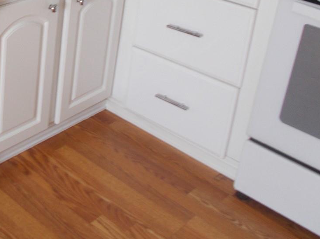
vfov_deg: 24.3
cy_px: -8
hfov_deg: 30.9
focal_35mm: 57
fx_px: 527
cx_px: -11
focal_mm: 4.6
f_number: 3.2
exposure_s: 1/25
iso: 80
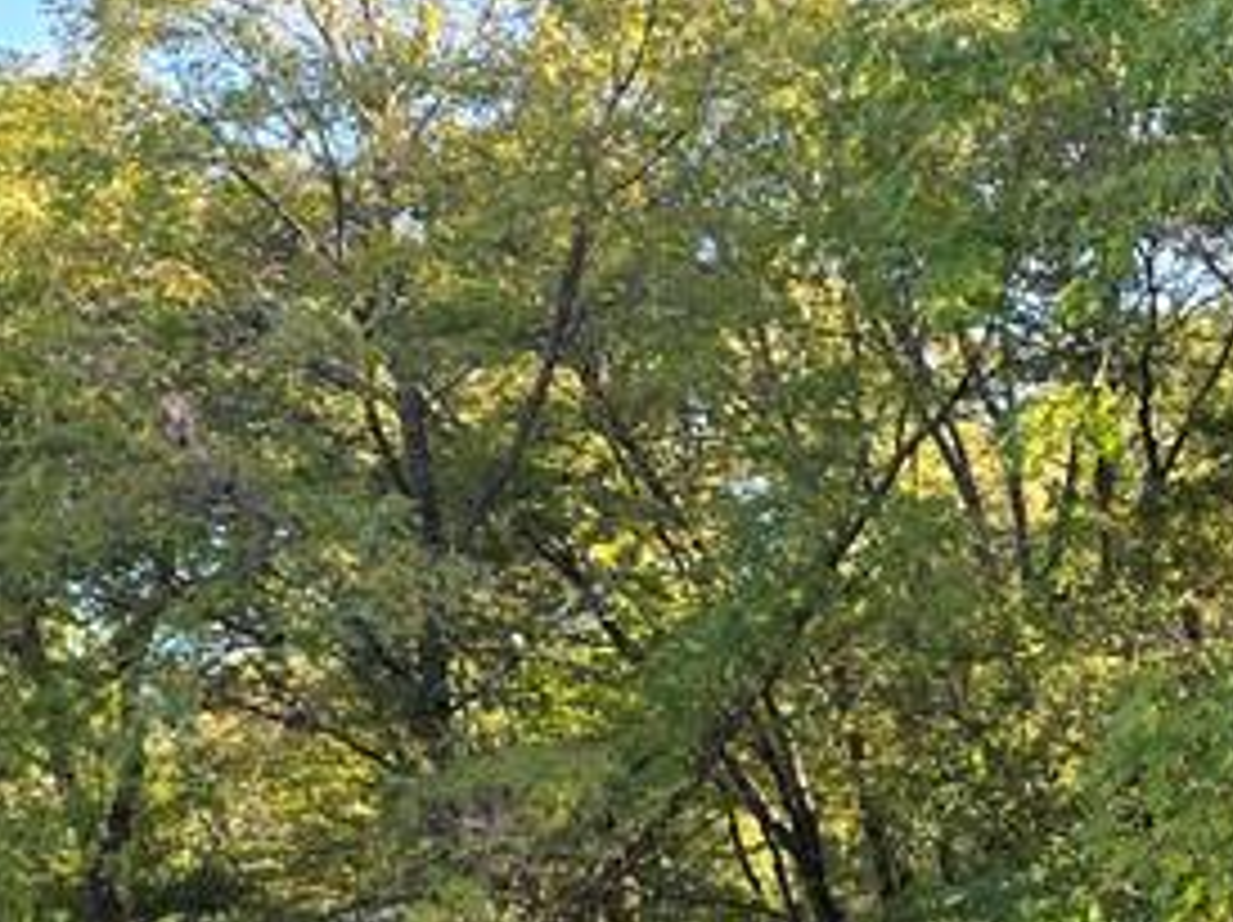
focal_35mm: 86
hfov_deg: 22.6
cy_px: 998
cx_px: 932
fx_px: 3061
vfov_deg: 16.6
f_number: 1.7
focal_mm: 6.3
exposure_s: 1/180
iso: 16
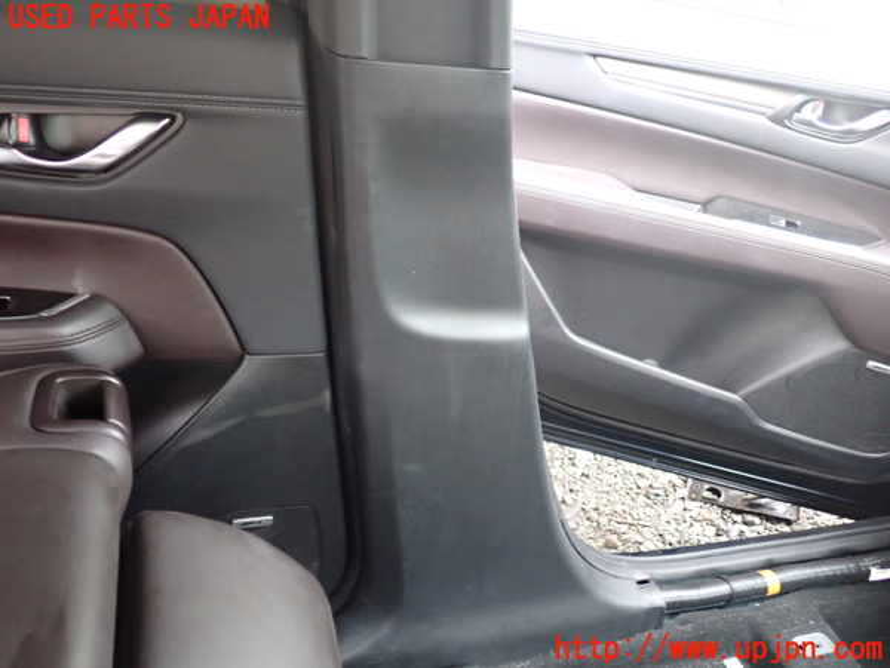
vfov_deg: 46.8
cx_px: 445
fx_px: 771
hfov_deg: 60.0
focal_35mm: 30
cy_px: 334
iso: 800
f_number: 2.3
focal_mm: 5.4
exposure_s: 1/30
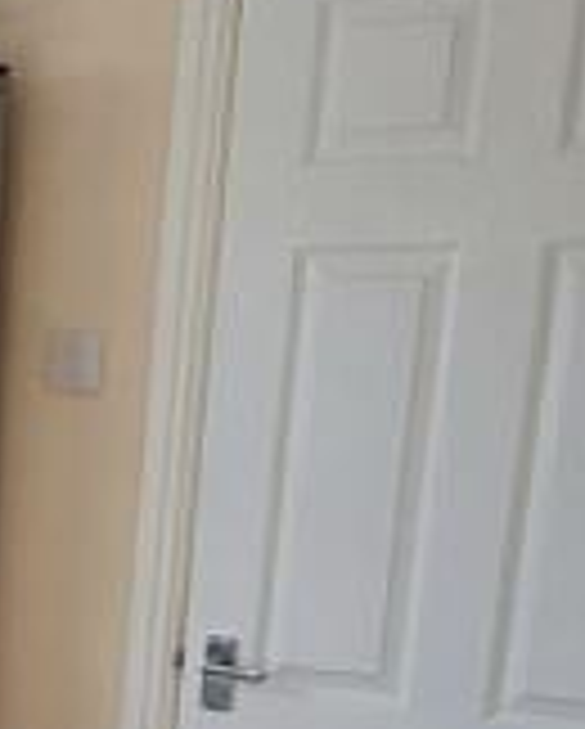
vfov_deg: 22.5
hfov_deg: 16.6
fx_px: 1728
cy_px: 796
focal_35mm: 80
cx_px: -405
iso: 125
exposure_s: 1/50
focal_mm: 2.2
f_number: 2.2
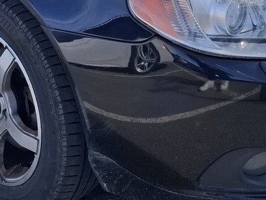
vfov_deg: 16.7
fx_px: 646
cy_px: -51
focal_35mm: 84
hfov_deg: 23.3
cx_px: 115
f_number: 1.8
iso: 50
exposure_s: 1/1786
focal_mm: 5.54
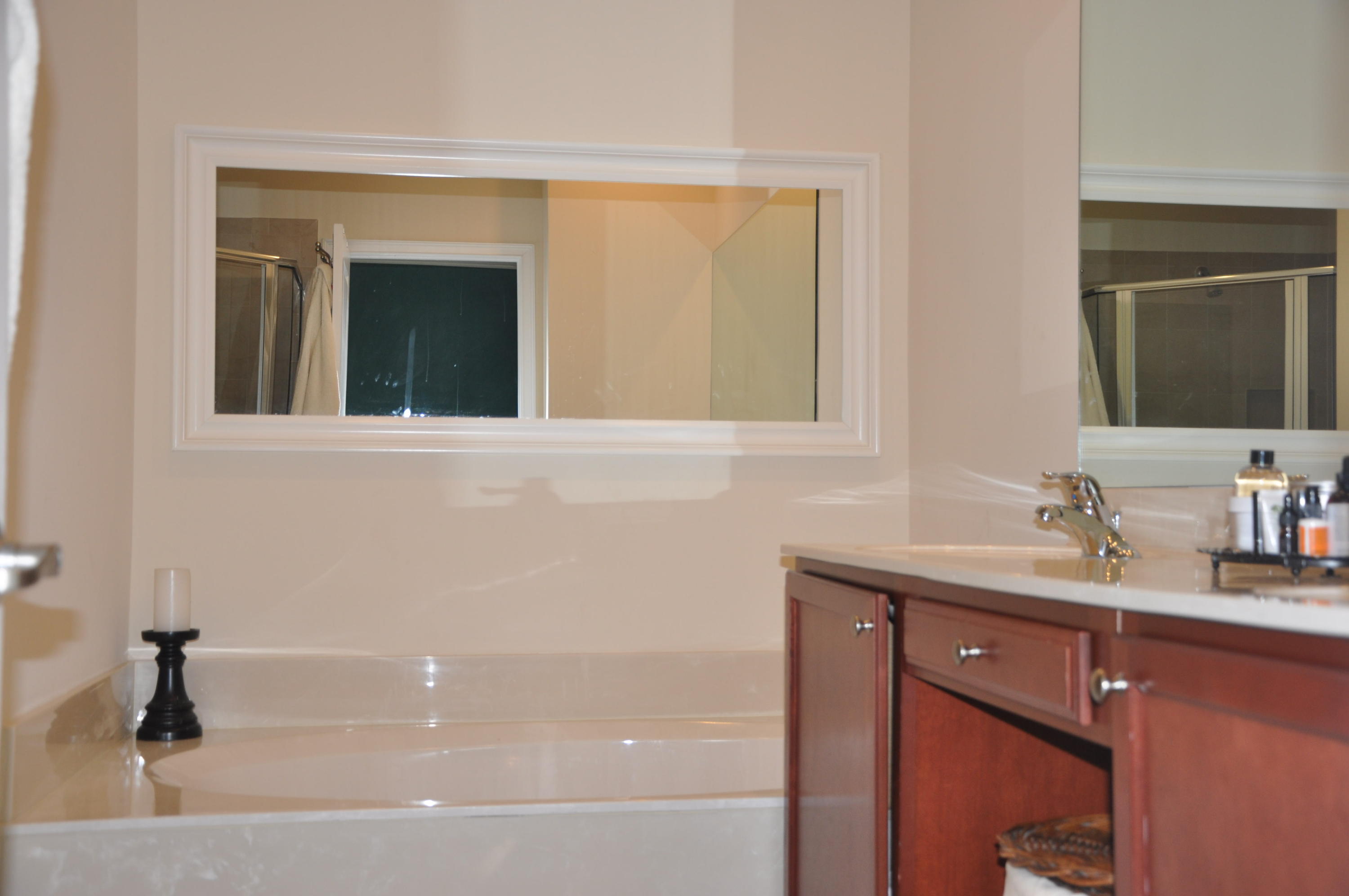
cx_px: 674
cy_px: 448
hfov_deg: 46.5
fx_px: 1572
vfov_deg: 31.8
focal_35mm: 42
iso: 320
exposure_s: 1/60
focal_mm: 28
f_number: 4
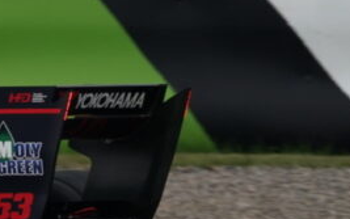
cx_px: -363
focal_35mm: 2685
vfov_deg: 0.5
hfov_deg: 0.8
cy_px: -153
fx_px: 25617
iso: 320
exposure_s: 1/500
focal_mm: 600
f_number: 11
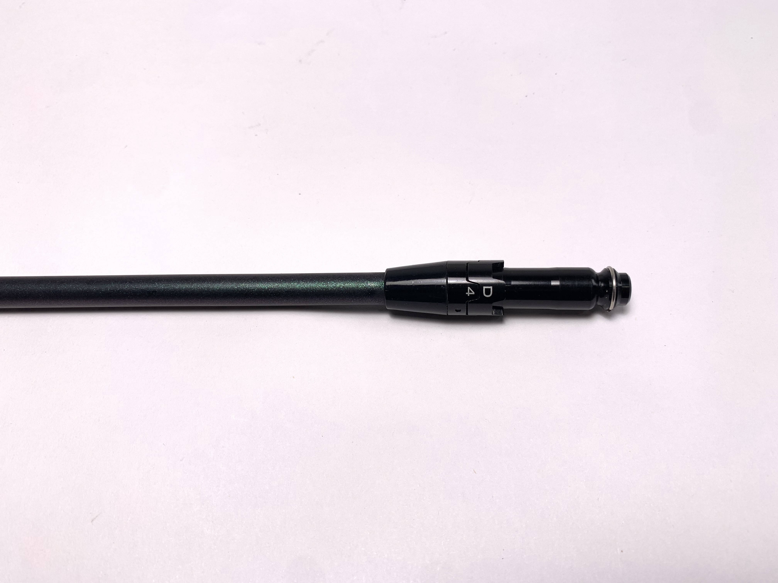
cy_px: 292
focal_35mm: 26
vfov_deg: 53.1
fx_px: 584
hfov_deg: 67.3
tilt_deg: -61.9
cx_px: 389
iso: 25
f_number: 1.8
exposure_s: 1/267
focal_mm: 4.25
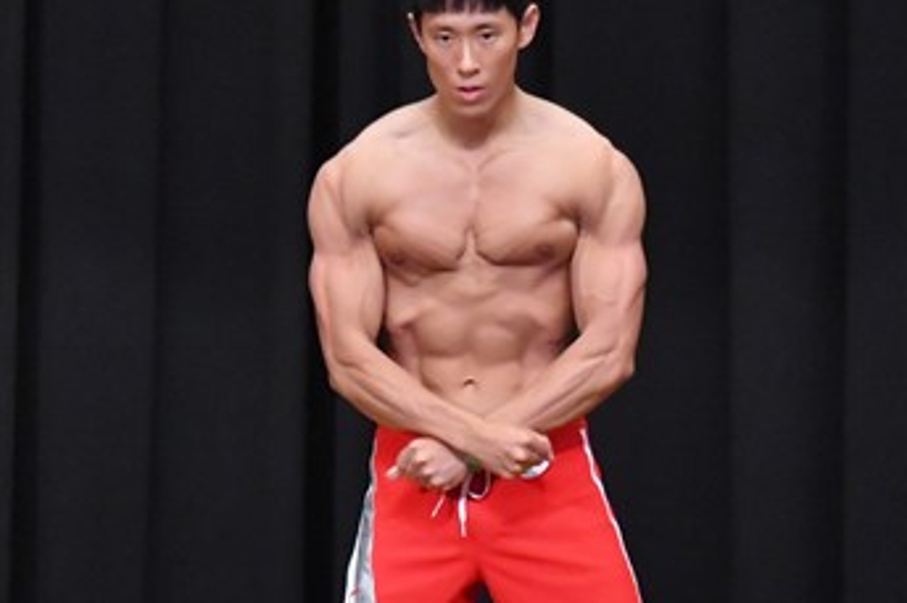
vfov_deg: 2.7
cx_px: 431
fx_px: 12767
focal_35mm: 507
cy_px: 545
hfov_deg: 4.1
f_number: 5.6
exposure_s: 1/400
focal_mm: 150
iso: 8000
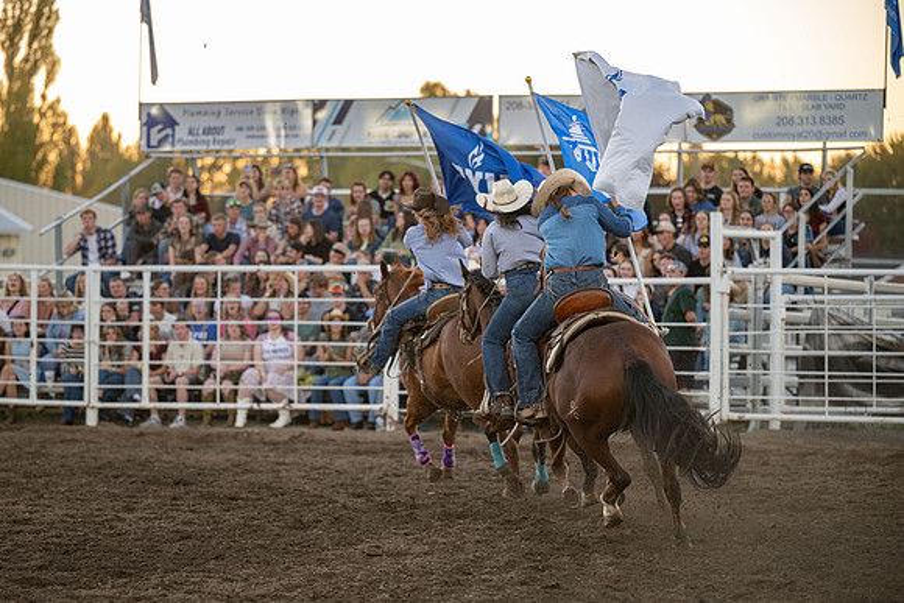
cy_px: 361
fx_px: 3814
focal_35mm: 152
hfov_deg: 13.5
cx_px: 412
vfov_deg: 9.0
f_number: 2.8
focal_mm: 125
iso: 1250
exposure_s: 1/640
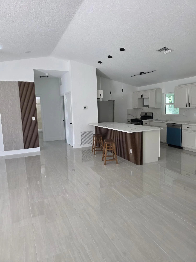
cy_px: 131
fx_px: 174
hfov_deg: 58.9
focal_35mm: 23
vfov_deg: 73.9
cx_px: 98
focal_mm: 6.3
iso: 160
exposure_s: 1/180
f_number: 1.7
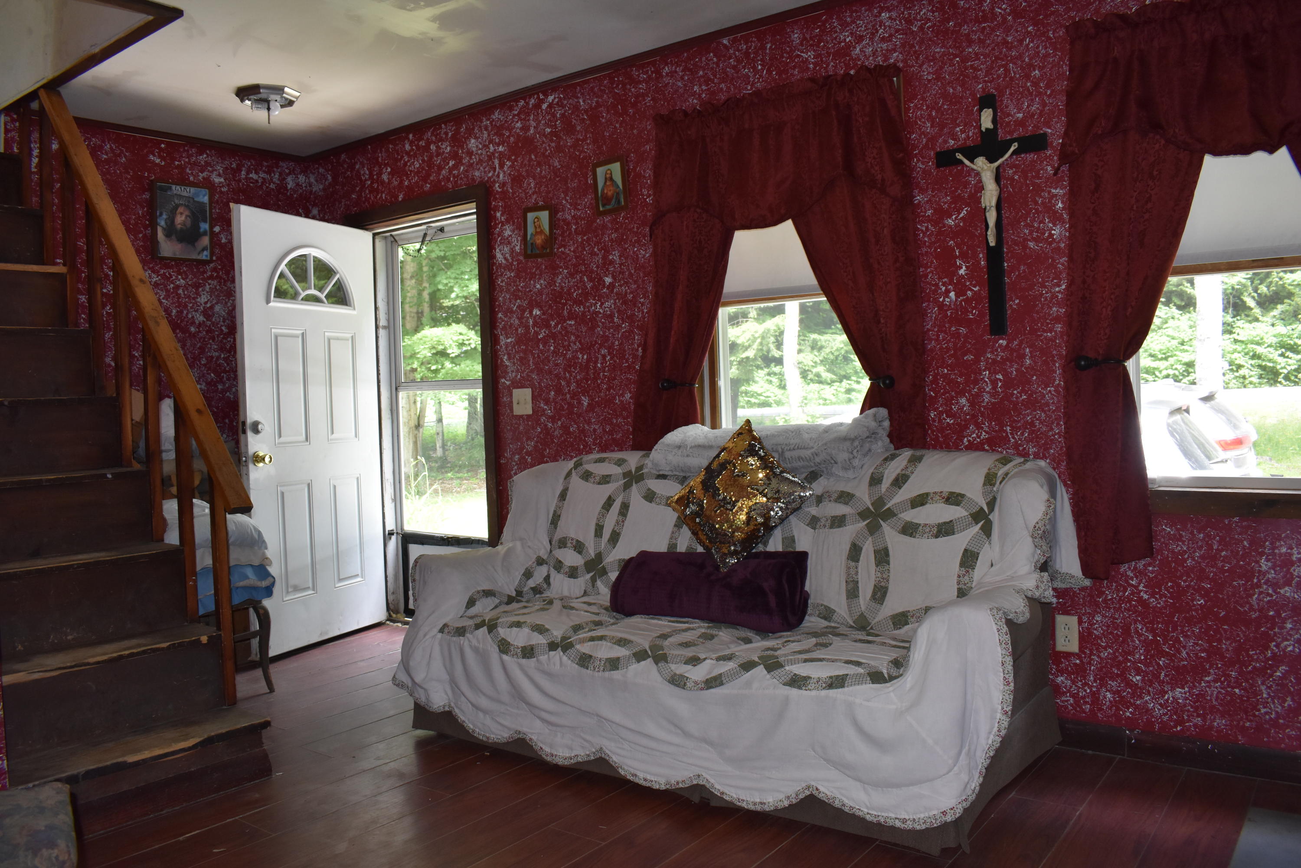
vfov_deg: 47.9
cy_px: 434
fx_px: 976
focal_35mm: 27
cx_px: 650
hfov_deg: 67.4
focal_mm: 18
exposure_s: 1/125
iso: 800
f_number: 5.6
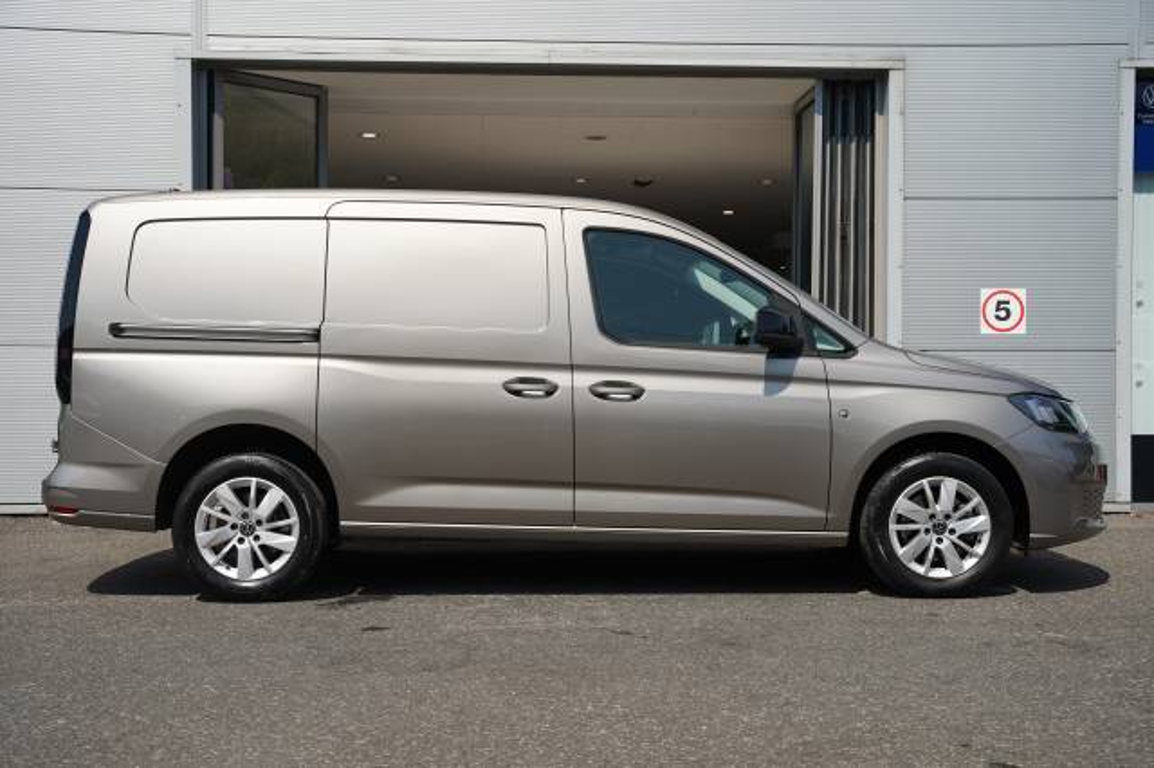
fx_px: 1464
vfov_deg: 29.4
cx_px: 577
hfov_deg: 43.0
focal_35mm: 46
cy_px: 384
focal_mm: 45.7
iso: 100
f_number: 4.5
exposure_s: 1/400
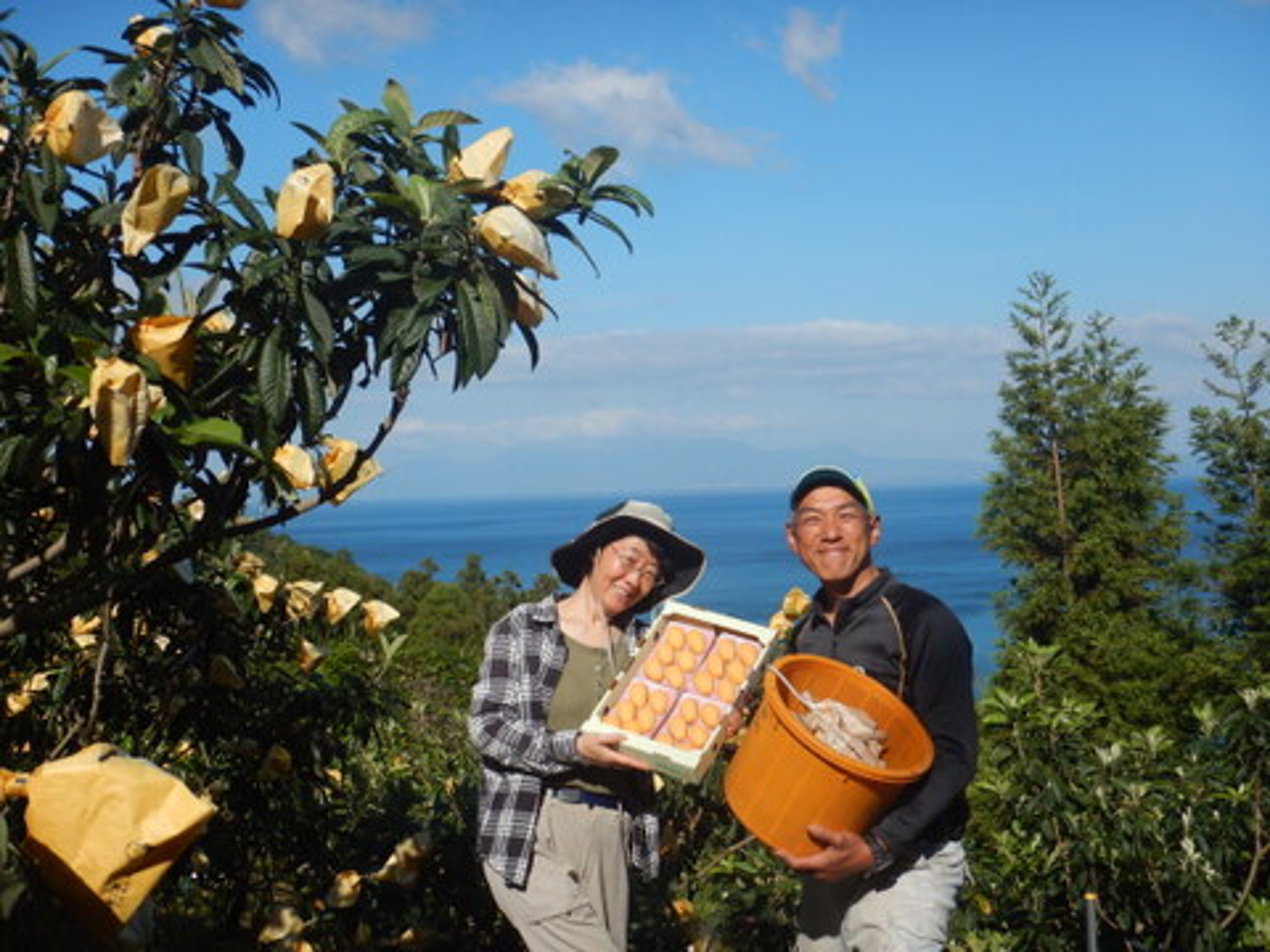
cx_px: 635
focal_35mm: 48
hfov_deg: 39.7
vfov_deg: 30.3
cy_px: 476
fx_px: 1761
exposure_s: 1/1250
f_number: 4.3
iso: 125
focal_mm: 8.5
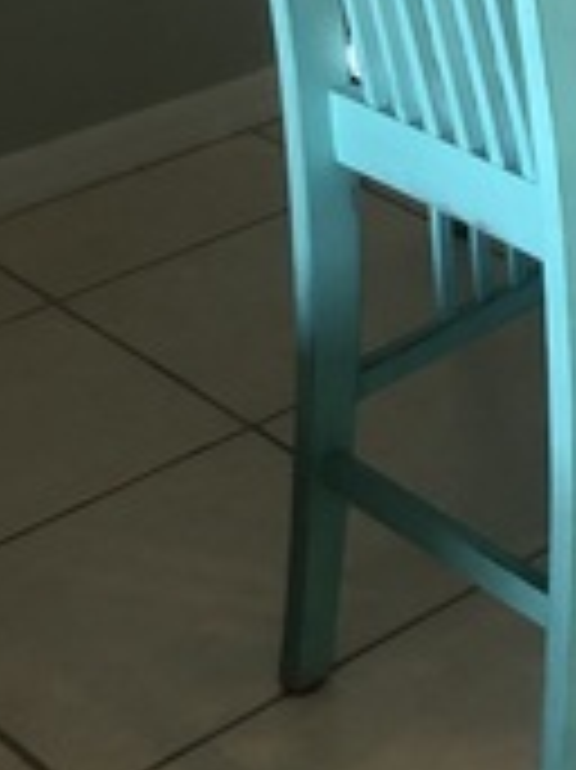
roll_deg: -0.5
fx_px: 2421
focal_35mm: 109
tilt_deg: -9.9
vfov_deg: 16.3
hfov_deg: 12.3
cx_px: 1089
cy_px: -430
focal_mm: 4
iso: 40
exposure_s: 1/15
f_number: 1.8
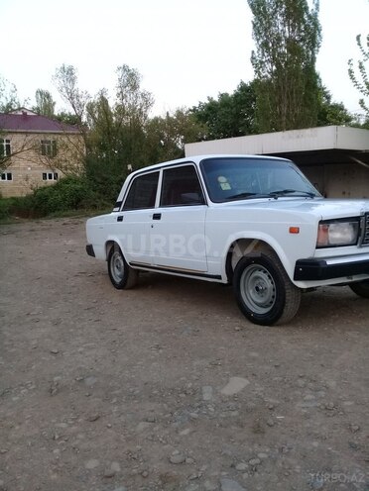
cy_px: 246
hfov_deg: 45.4
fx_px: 441
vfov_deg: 58.4
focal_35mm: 31
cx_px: 184
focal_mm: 3.3
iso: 64
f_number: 2.2
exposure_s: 1/50
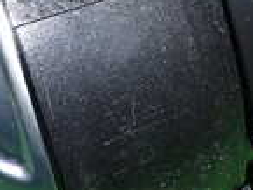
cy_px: 37
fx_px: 849
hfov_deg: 16.8
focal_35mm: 116
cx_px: 215
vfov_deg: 12.7
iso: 640
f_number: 9
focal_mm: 5.05
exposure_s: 1/30
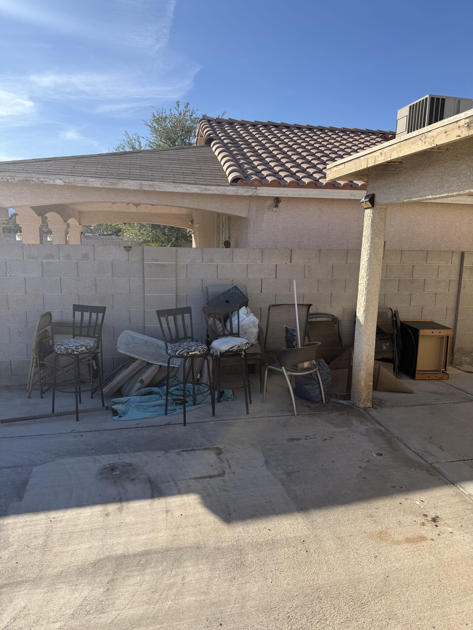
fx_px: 437
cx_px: 236
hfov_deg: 56.8
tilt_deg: -9.8
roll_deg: -1.5
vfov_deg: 71.6
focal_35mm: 24
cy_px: 315
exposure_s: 1/3425
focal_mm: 6.76
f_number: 1.78
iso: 80
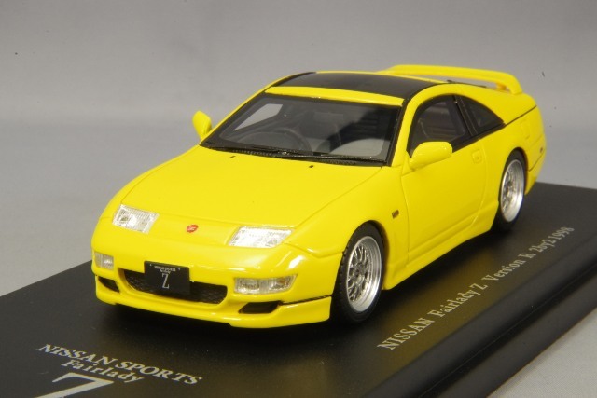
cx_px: 298
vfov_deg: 12.2
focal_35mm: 112
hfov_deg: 18.3
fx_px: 1858
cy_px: 199
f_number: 32
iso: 800
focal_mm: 75
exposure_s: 1/3.33
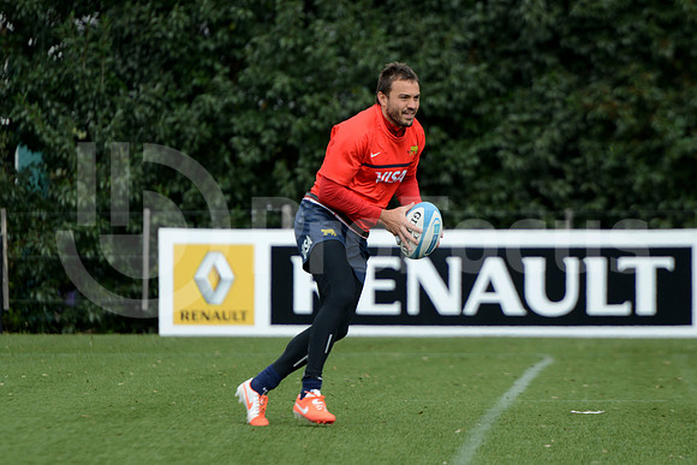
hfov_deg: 7.6
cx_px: 348
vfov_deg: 5.1
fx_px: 5228
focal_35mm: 270
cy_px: 232
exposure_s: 1/640
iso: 320
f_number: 4
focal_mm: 270
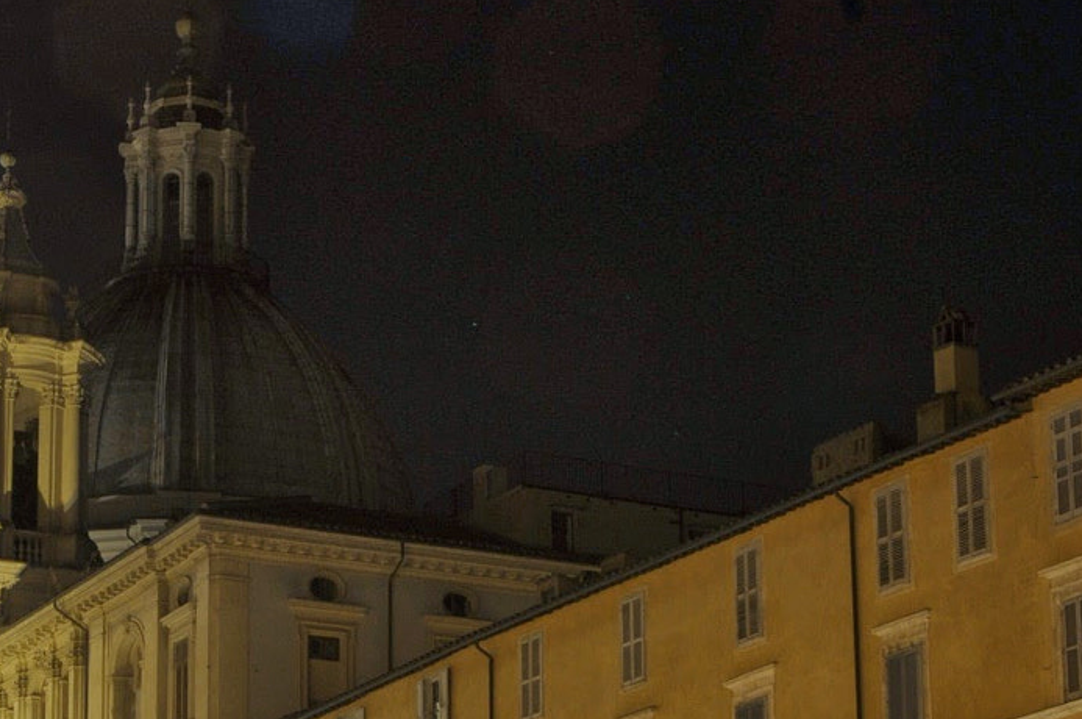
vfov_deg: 13.8
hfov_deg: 20.9
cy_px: 753
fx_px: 2911
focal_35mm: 97
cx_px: 326
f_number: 16
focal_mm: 28
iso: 200
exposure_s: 15
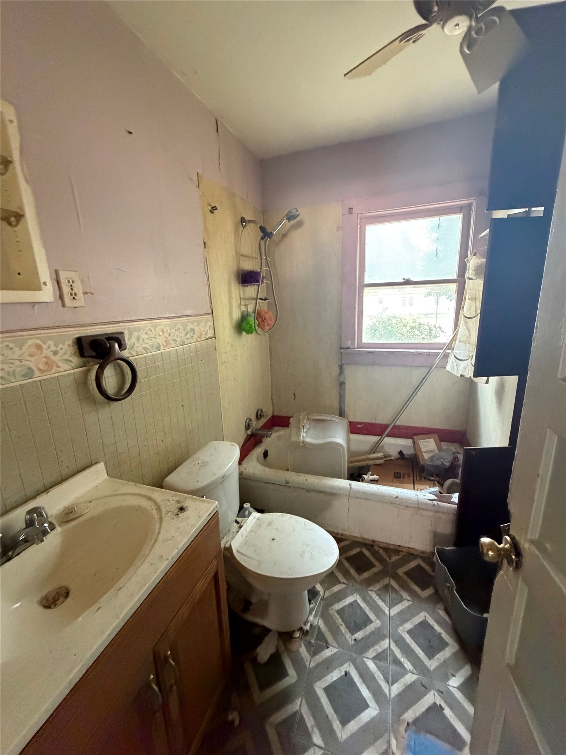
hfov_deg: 85.7
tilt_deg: -13.1
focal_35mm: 14
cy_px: 378
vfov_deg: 102.1
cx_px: 283
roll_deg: +3.1
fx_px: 305
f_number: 2.2
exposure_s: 1/60
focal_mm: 2.22
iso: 800
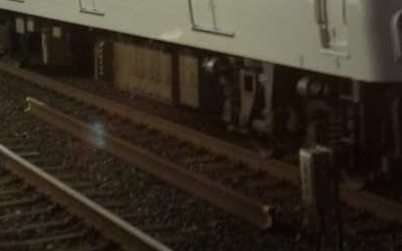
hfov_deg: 13.5
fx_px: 1698
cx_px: 284
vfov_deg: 8.4
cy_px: -55
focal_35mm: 155
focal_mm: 8.6
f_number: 4
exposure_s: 1/4
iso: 400
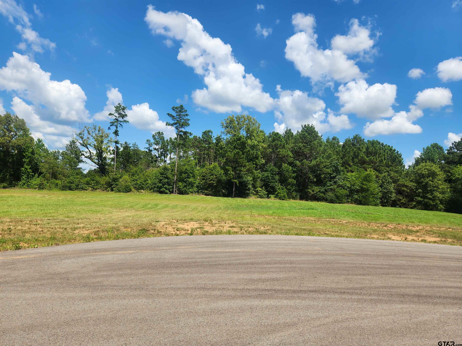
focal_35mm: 23
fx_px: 307
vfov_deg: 58.9
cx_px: 231
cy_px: 173
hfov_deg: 73.9
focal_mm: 5.4
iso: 20
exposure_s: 1/1728
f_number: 1.8
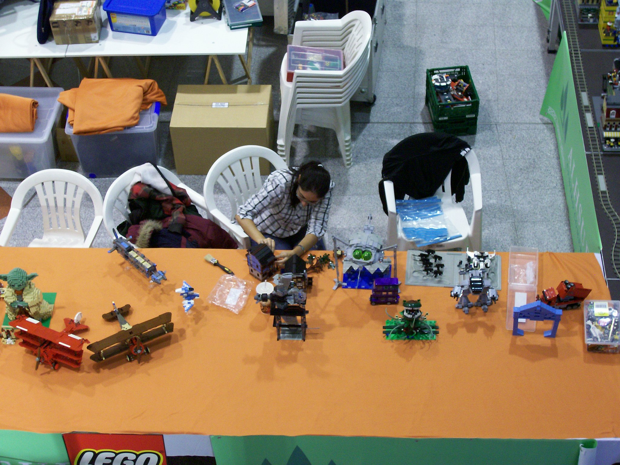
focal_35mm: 65
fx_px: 1164
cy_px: 232
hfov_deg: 29.8
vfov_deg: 22.6
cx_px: 310
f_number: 3.6
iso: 160
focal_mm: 10.8
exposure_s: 1/11.2
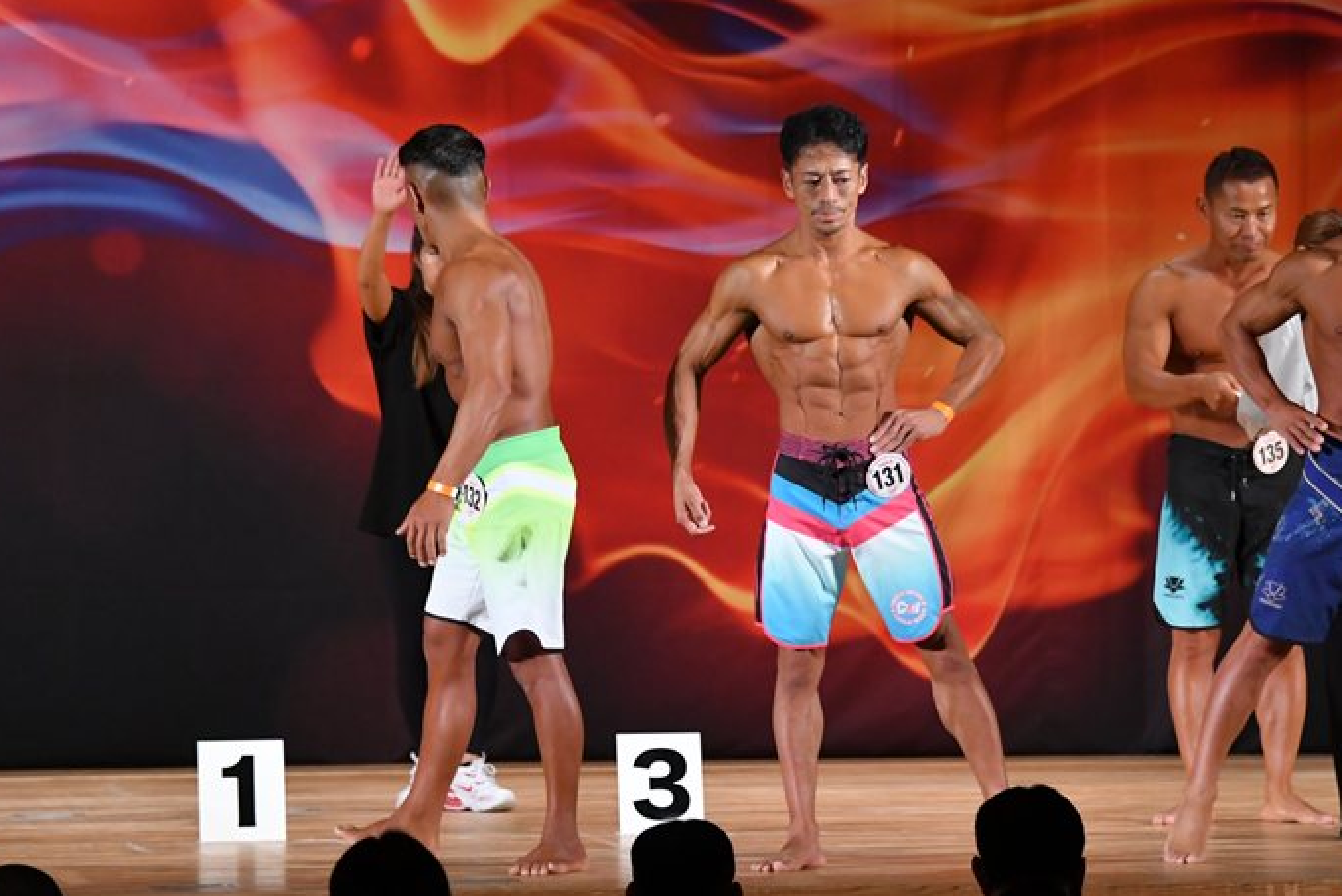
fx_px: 8577
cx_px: 676
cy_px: 464
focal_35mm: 230
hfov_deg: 8.9
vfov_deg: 6.0
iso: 3200
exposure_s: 1/400
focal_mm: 135
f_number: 5.6
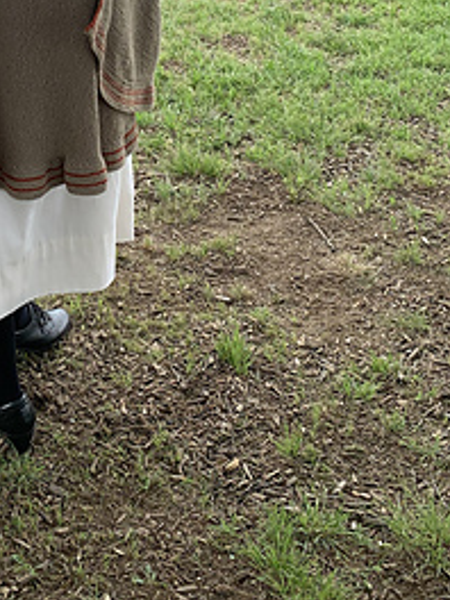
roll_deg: +1.9
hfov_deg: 22.5
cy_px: -39
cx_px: 16
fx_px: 1092
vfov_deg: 28.3
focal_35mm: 63
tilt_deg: -17.2
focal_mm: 4.25
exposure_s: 1/732
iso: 25
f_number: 1.8
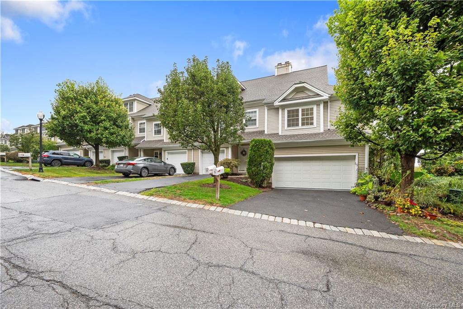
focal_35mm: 14
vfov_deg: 79.2
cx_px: 232
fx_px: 186
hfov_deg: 102.3
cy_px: 154
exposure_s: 1/25
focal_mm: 14.5
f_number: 8
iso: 400
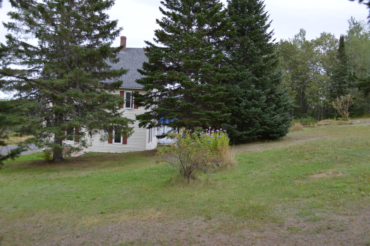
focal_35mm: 39
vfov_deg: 34.1
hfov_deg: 49.6
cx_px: 185
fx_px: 400
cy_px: 123
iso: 125
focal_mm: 26
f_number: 5.6
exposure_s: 1/125
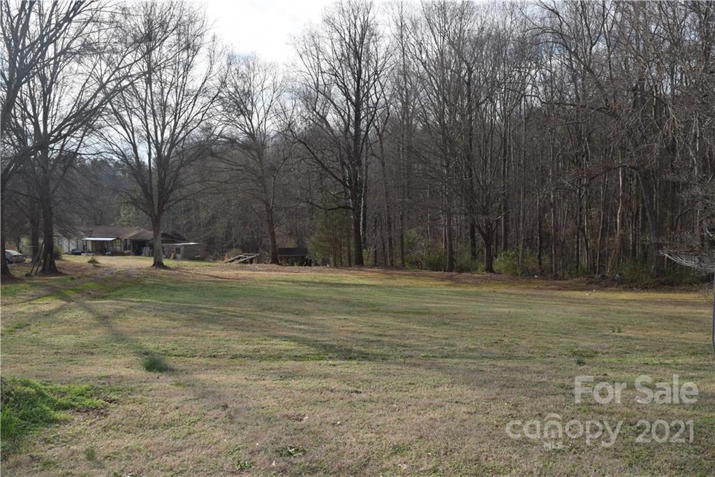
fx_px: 655
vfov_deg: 39.9
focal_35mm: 33
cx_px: 358
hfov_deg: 57.2
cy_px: 238
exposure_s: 1/200
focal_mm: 22
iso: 100
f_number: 9
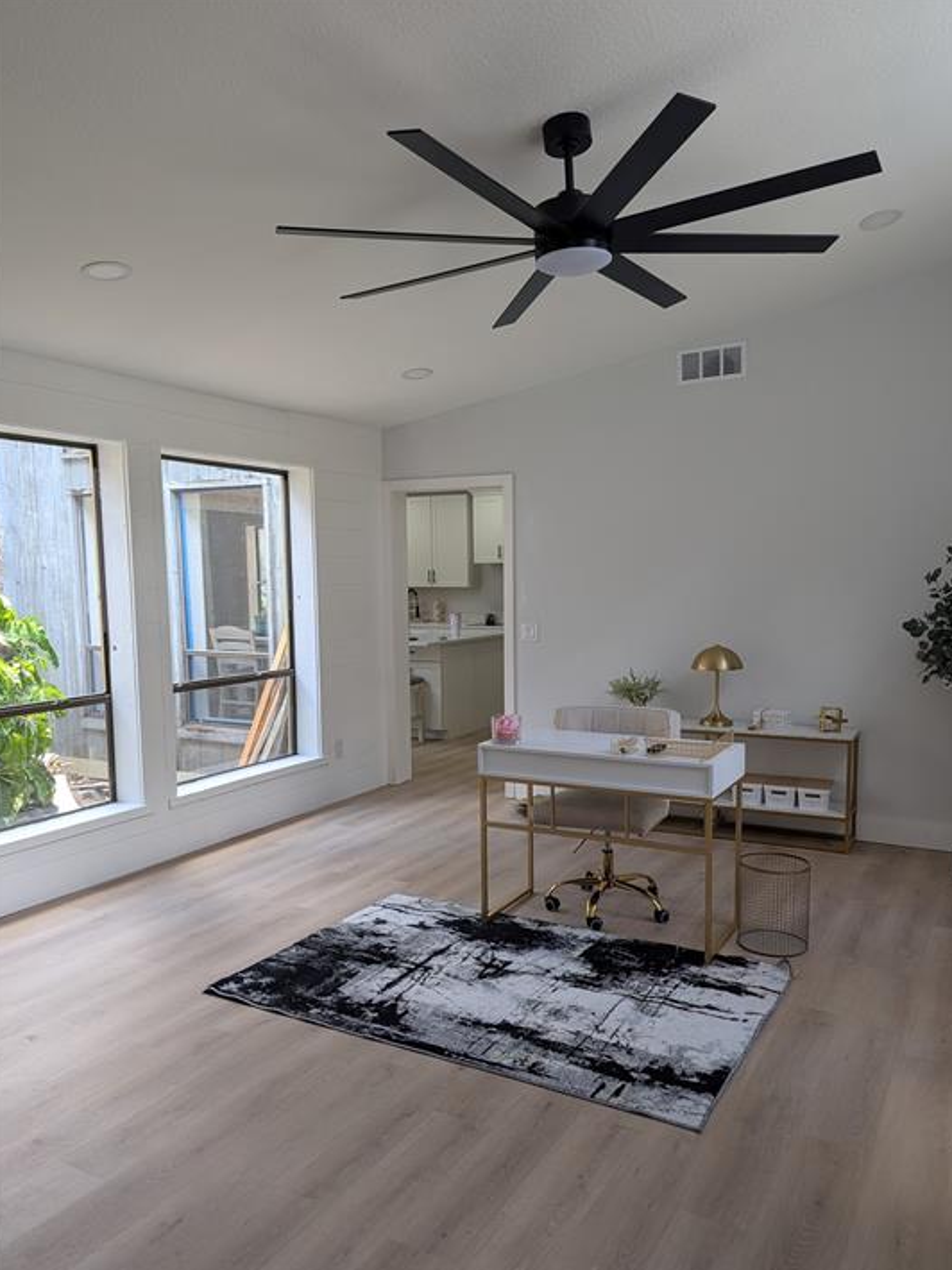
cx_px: 506
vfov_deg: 67.2
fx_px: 954
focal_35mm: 26
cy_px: 682
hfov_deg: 53.0
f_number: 1.85
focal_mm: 6.81
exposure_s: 1/74.5
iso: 41
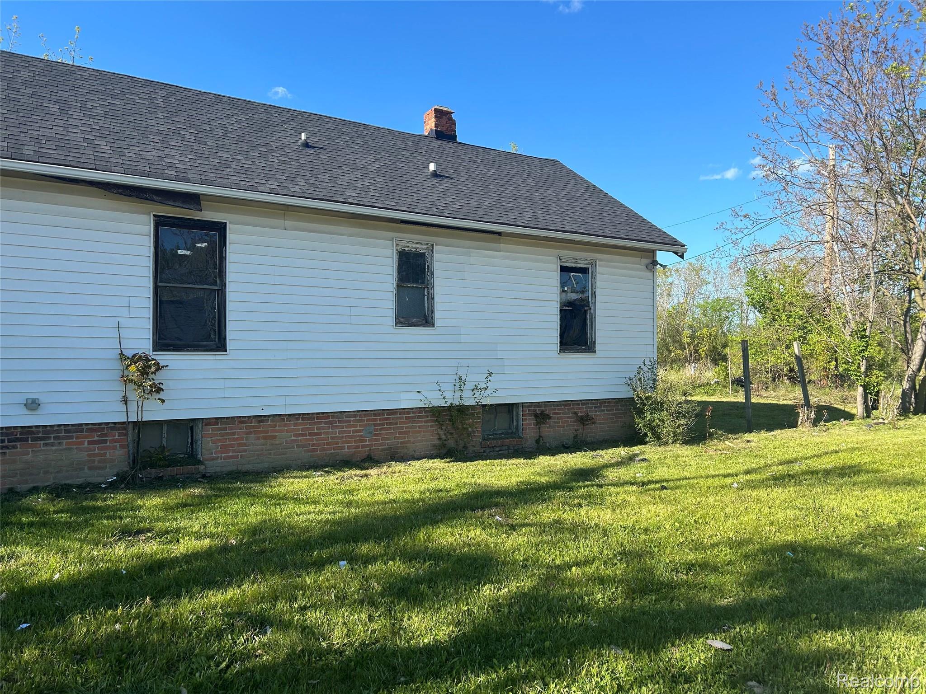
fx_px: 696
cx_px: 463
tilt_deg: +0.5
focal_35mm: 26
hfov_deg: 67.3
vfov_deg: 53.1
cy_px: 347
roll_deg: +0.2
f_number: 1.5
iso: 50
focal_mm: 5.7
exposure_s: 1/2208
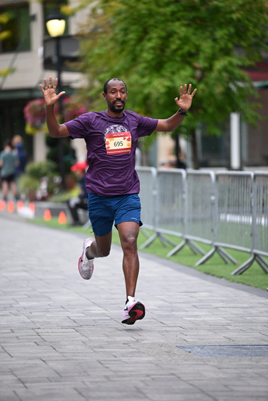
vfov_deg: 10.3
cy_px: 200
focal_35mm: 200
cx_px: 134
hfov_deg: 6.9
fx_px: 2232
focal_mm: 200
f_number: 2.8
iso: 1250
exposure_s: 1/1600
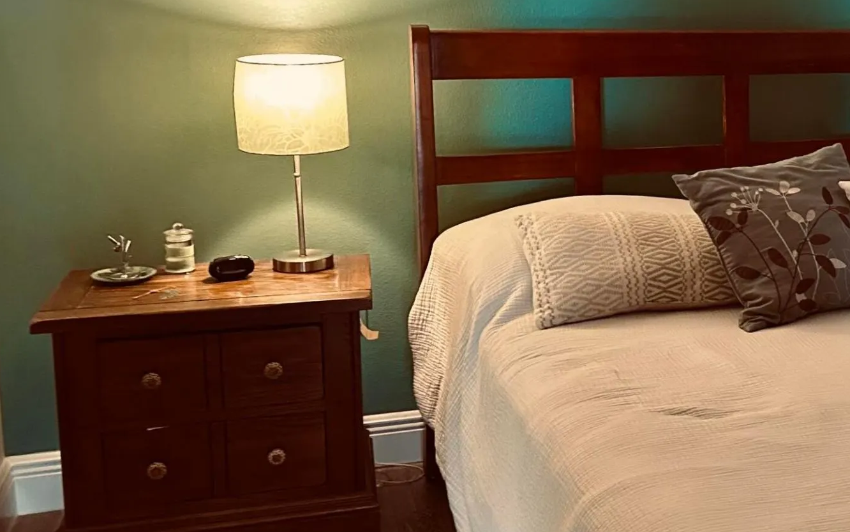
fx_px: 1274
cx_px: 905
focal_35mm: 55
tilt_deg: -9.0
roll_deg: -1.4
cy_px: 148
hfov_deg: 32.9
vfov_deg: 23.4
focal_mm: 6.86
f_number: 1.78
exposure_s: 1/60
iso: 640
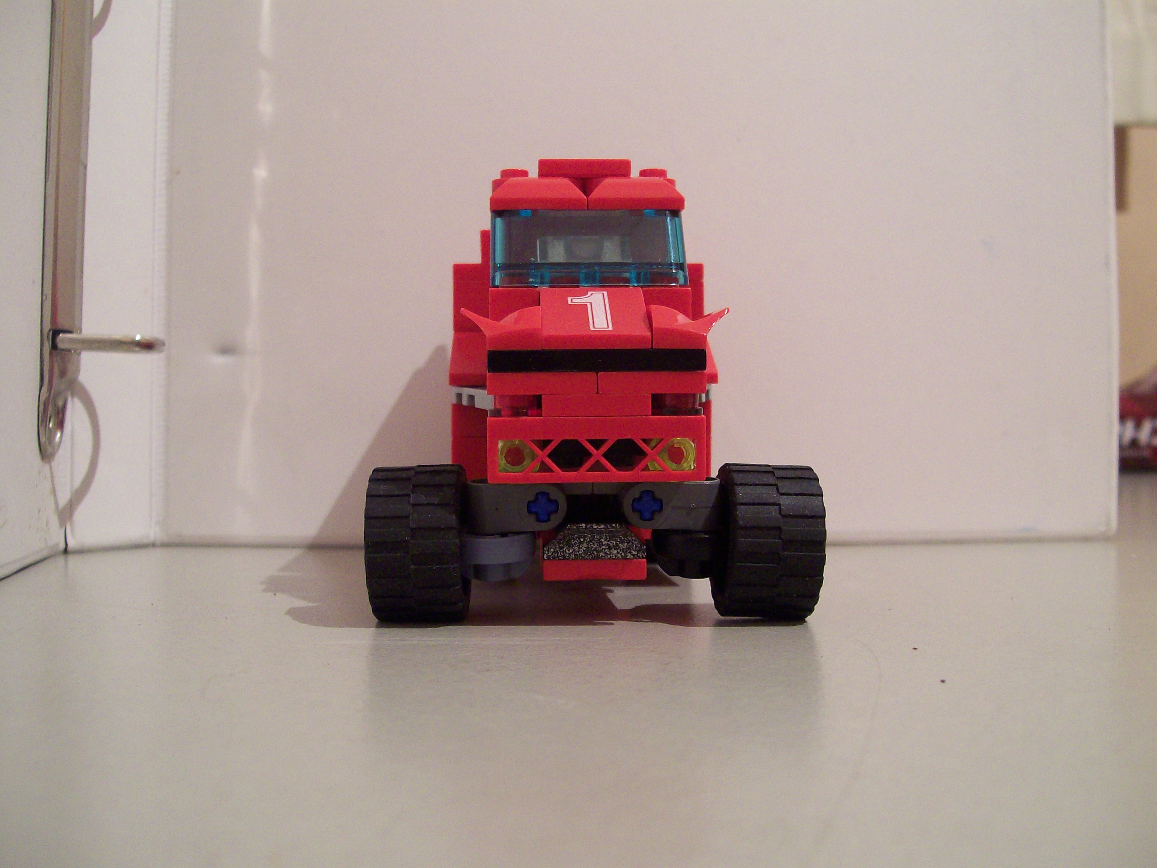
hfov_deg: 51.4
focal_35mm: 36
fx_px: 1203
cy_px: 434
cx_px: 578
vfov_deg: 39.7
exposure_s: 1/8.36
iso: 160
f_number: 2.7
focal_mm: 6
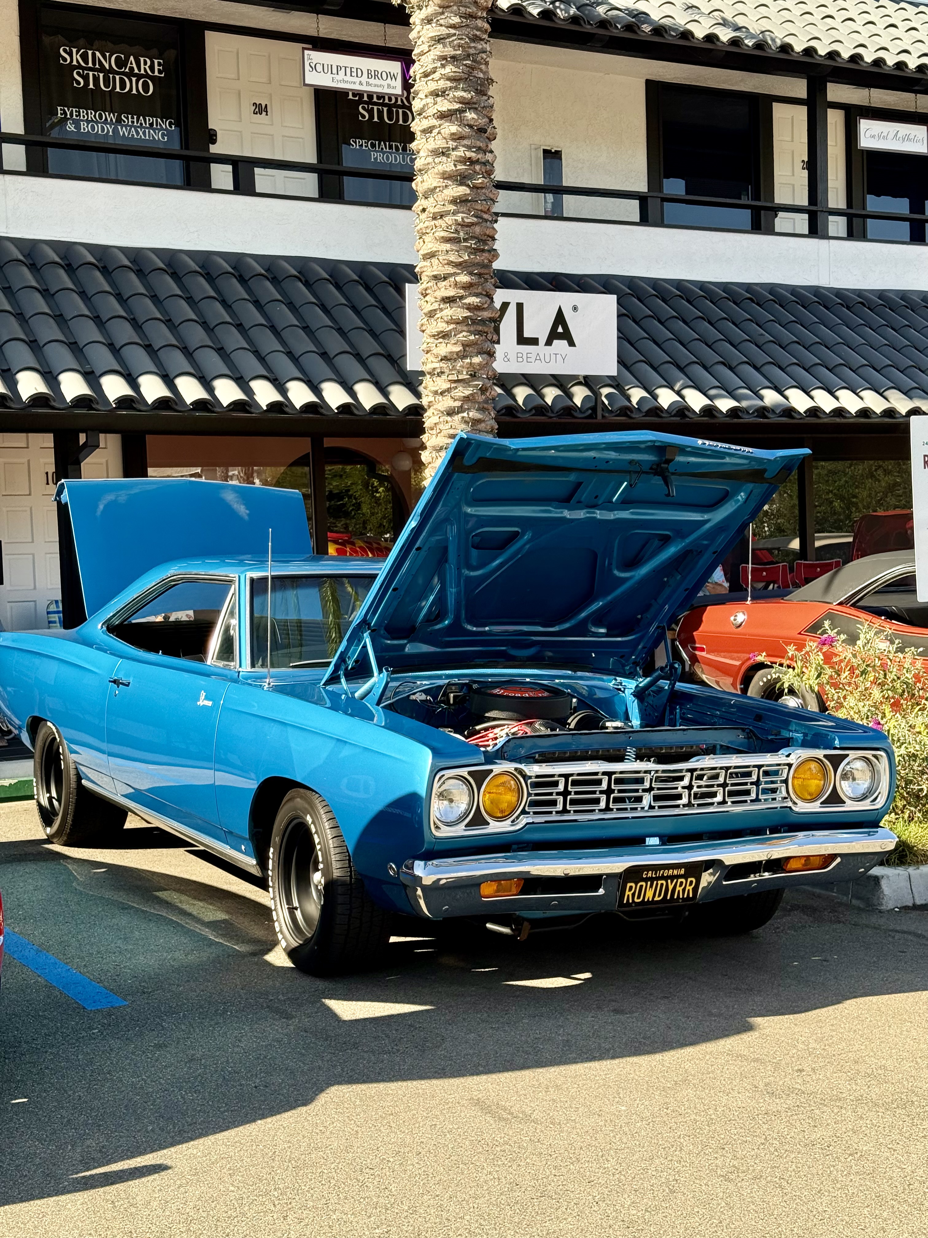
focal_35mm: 48
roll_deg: +1.2
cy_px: 619
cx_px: 464
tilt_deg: -1.6
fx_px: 1716
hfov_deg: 30.3
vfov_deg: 39.7
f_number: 1.78
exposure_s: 1/549
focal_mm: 6.76
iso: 100
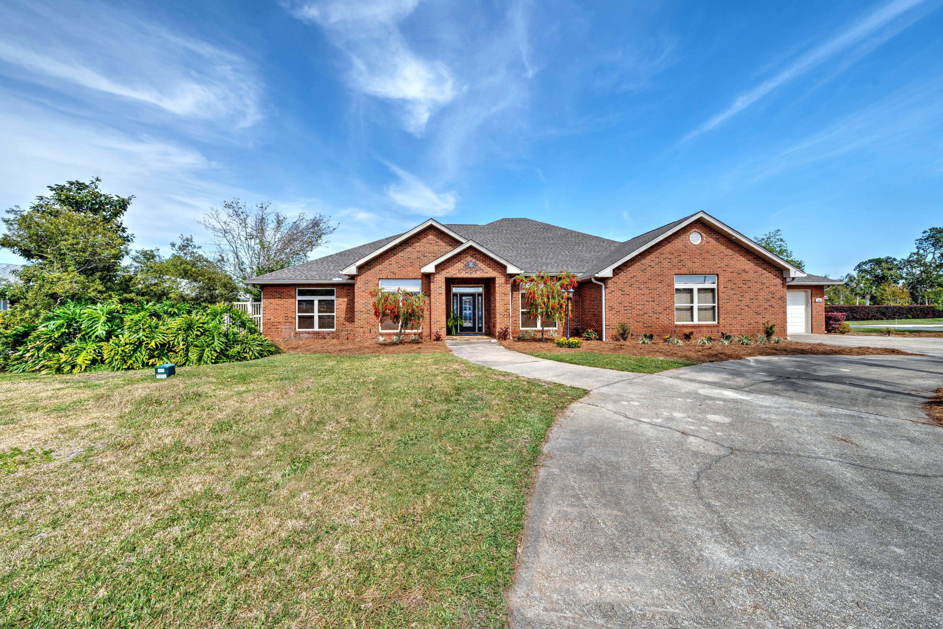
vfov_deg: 90.0
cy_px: 314
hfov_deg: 112.6
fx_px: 314
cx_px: 472
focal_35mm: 12
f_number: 8
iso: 100
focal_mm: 12
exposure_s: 1/320
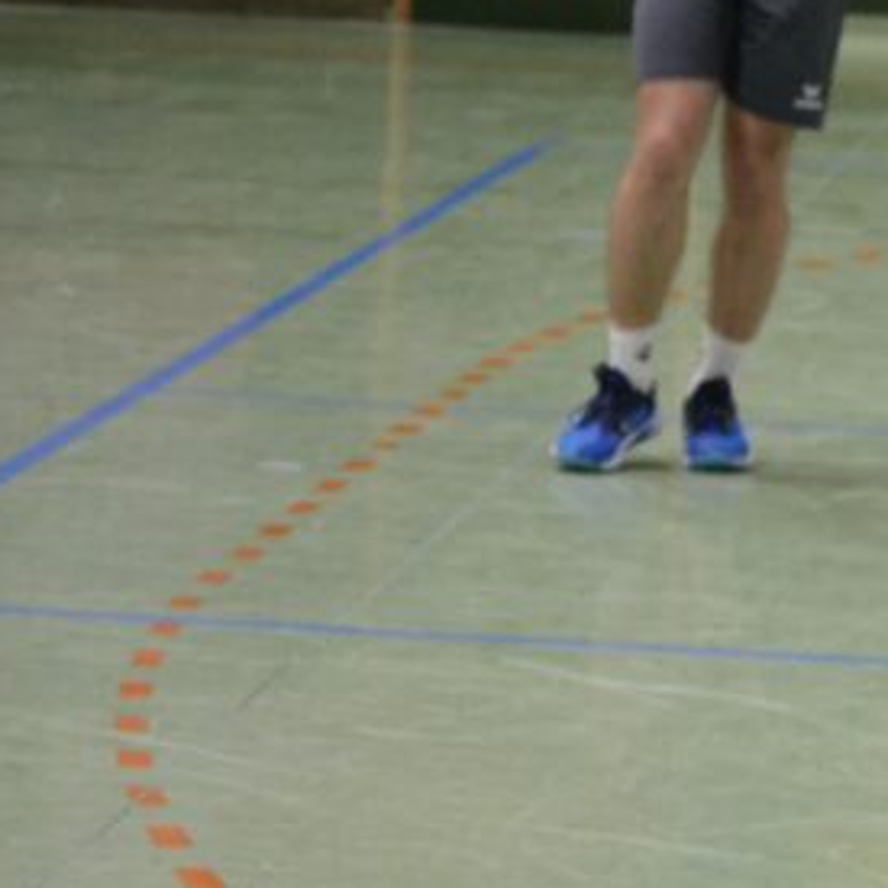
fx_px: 7563
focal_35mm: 261
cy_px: -19
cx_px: 1514
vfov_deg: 6.7
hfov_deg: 6.6
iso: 1600
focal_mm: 55
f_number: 4
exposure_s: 1/250
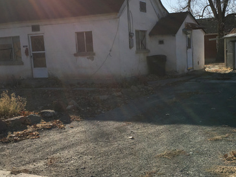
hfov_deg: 37.2
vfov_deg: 28.5
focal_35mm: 51
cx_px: 154
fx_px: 348
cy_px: 106
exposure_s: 1/1789
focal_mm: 4.15
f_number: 2.2
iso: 25
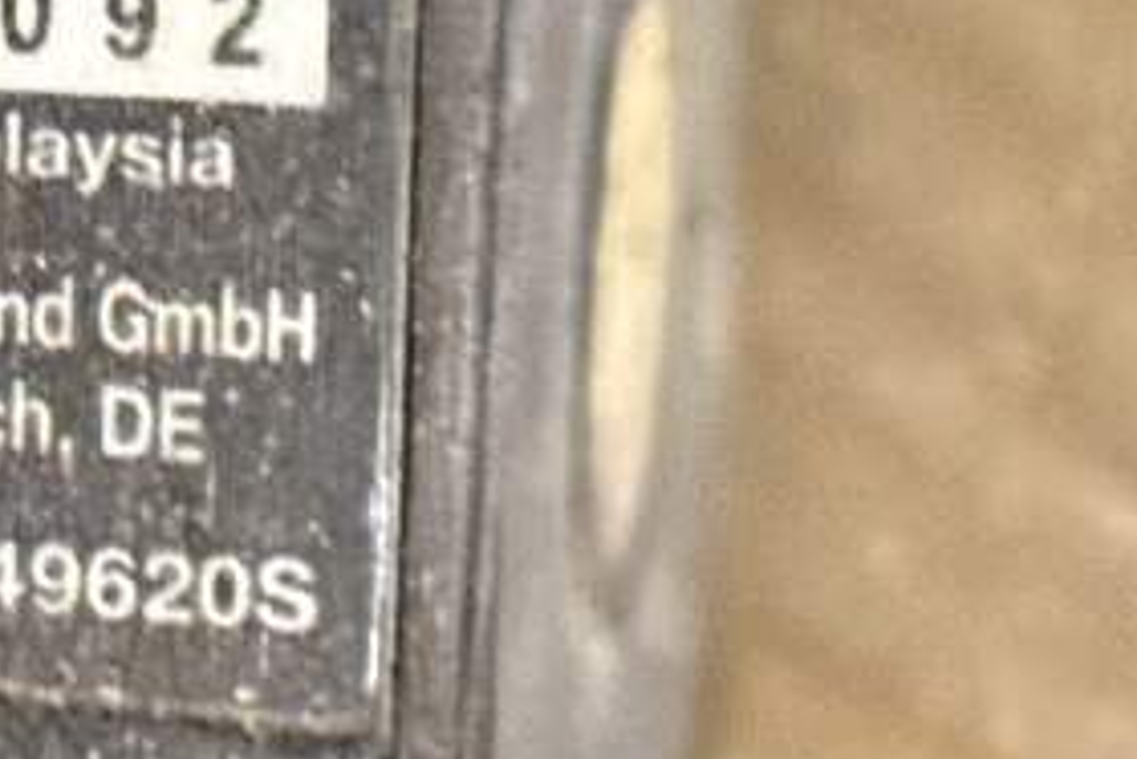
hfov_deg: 7.1
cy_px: -329
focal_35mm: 285
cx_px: -800
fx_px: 9005
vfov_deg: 4.8
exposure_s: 1/33
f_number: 1.78
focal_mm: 6.76
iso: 250
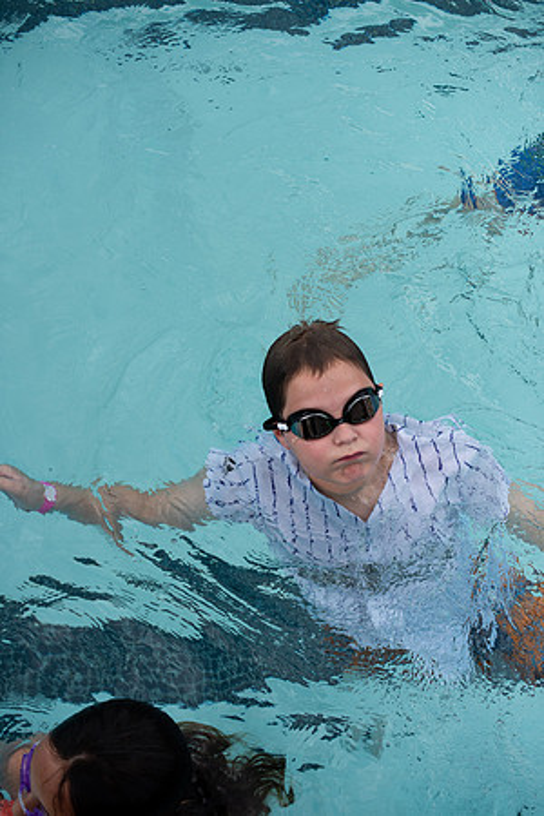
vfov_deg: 39.6
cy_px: 408
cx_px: 272
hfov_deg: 27.0
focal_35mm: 50
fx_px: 1133
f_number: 2.8
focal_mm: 50
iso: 250
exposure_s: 1/6400
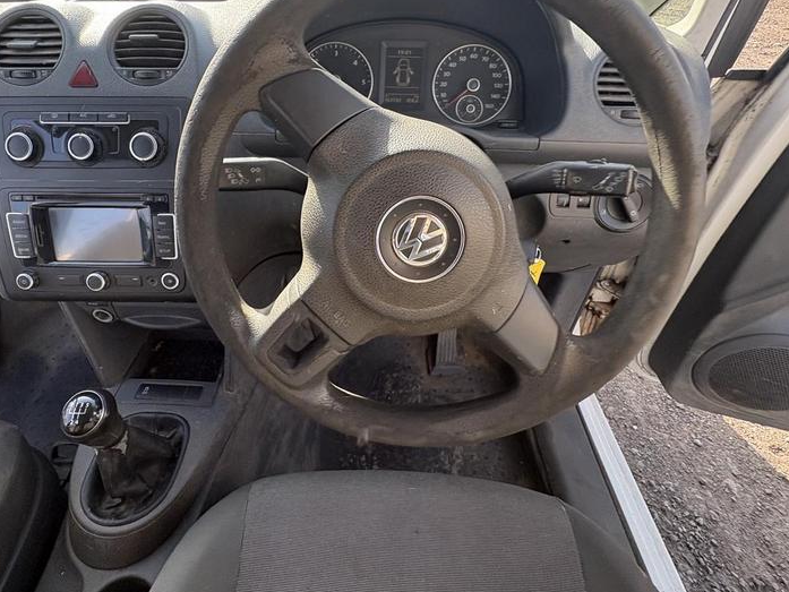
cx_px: 357
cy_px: 229
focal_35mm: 18
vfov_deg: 70.7
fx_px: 410
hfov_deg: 87.5
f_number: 2.2
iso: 80
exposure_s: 1/140
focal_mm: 2.22
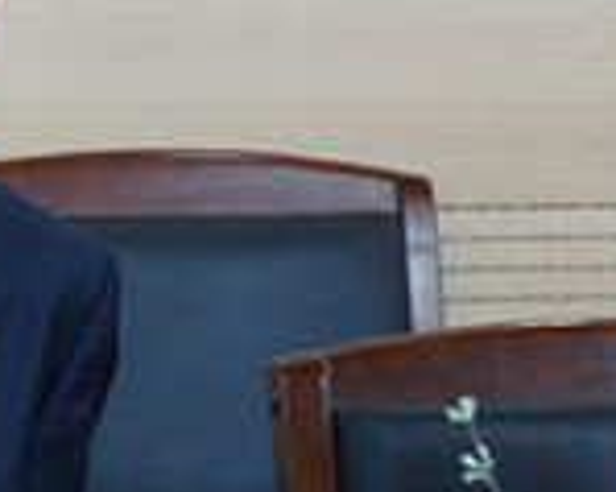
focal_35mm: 308
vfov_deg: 5.0
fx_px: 5618
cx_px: -217
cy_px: 263
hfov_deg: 6.2
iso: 1600
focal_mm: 75
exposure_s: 1/25
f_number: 8
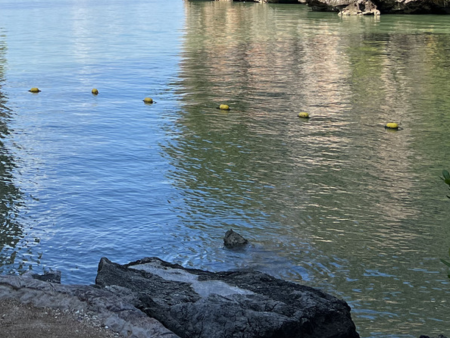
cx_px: 42
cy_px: -52
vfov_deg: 19.9
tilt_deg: +1.7
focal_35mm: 70
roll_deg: +0.5
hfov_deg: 26.8
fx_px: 910
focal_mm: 5.7
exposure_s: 1/2994
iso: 50
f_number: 1.5
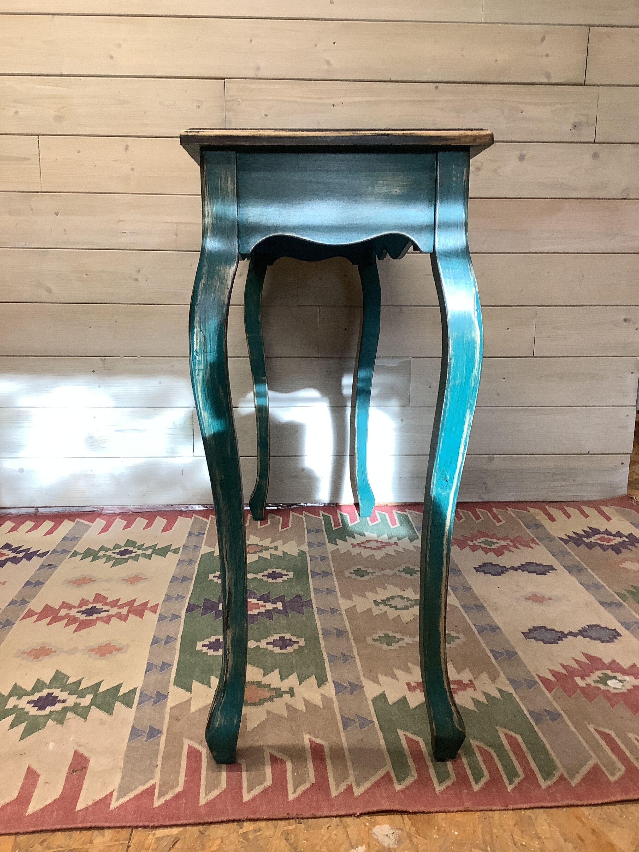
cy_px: 426
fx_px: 763
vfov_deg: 58.4
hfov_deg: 45.4
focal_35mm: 31
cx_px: 320
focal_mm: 3.3
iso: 80
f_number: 2.4
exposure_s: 1/50
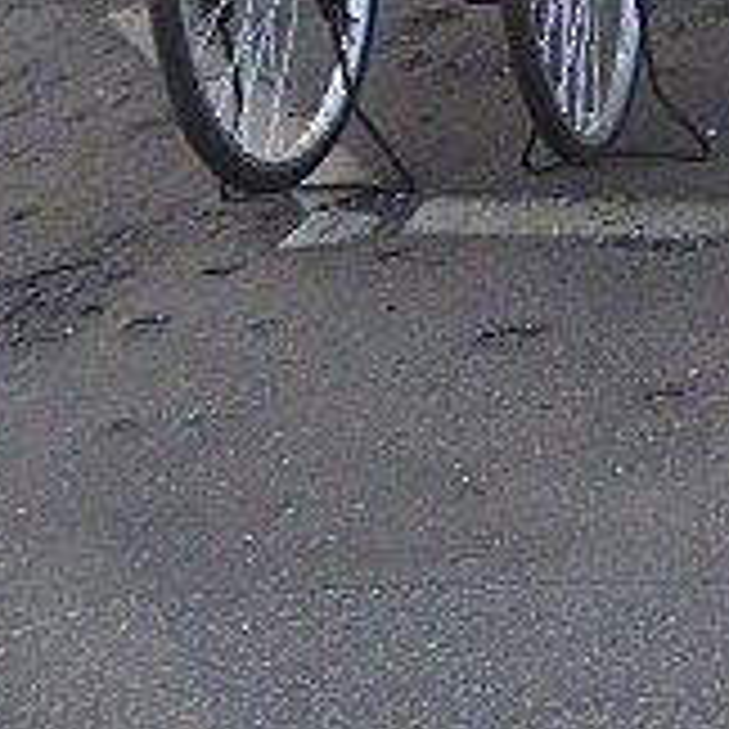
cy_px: -117
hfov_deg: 19.0
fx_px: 1668
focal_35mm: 70
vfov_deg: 22.9
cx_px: 1305
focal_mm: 3.58
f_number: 2.8
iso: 100
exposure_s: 1/200
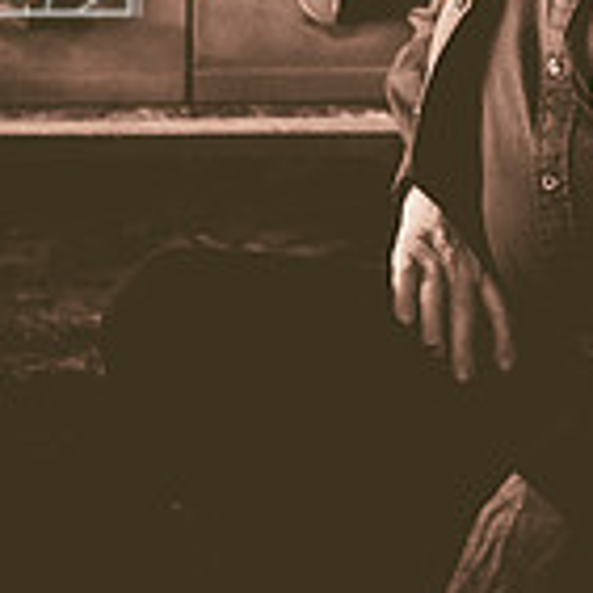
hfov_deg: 9.2
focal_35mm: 190
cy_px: -227
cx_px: 582
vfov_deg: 9.0
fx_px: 3682
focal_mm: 70
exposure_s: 1/100
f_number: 2.8
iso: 12800
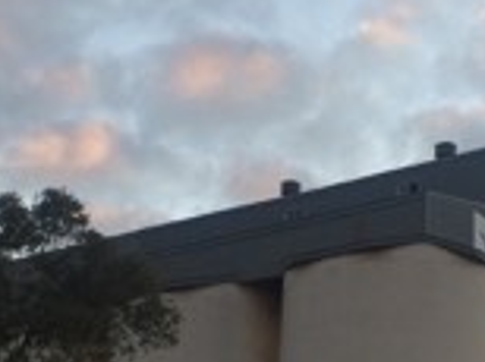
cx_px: 384
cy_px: 356
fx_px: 1371
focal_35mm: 98
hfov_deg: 19.9
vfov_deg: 14.8
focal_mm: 4.15
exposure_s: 1/120
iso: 40
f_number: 2.2
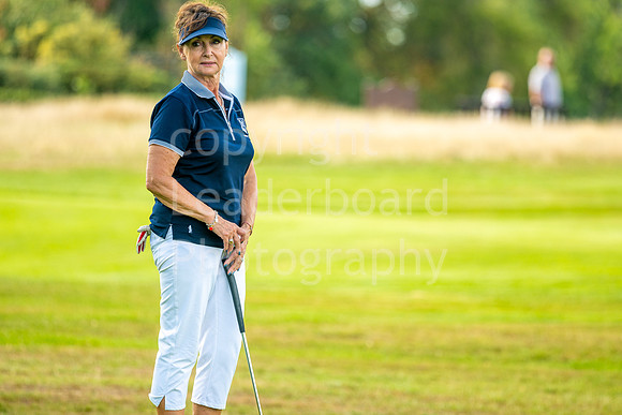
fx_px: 7776
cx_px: 311
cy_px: 208
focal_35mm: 450
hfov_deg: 4.6
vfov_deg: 3.1
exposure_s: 1/250
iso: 100
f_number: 4
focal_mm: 300
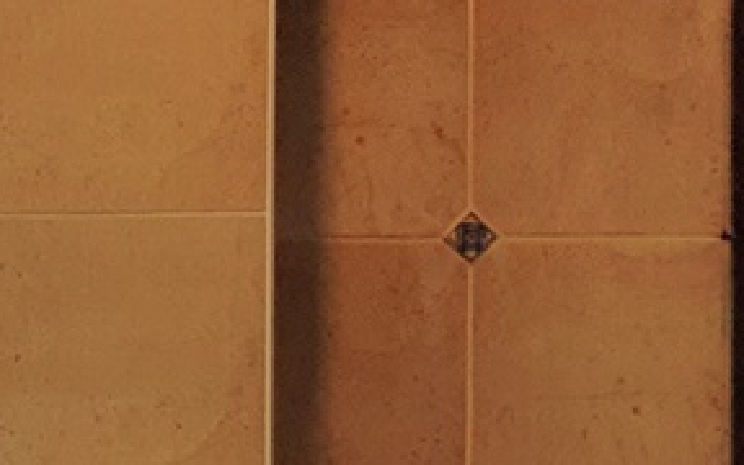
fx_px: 2332
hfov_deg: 15.8
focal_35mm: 115
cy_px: 434
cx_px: -540
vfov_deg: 11.3
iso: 200
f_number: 1.7
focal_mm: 4.32
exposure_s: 1/60
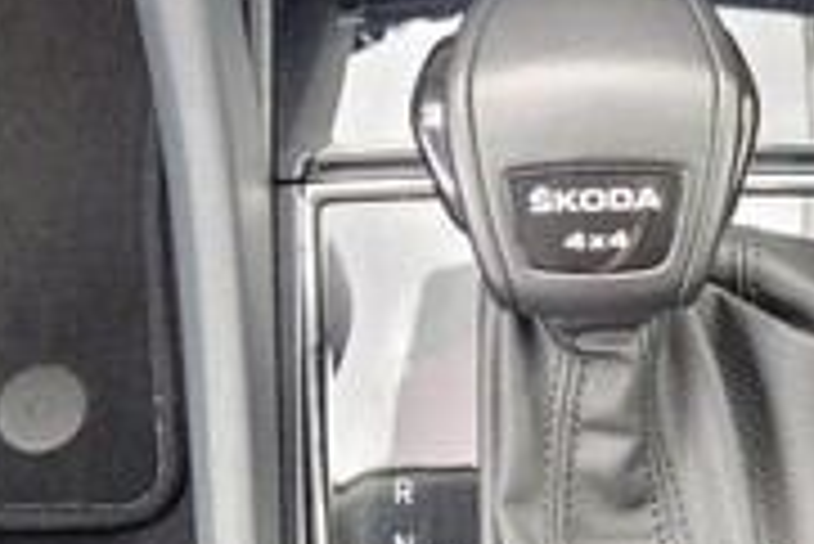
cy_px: 389
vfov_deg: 16.6
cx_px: 558
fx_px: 1856
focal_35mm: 82
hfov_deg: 24.6
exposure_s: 1/100
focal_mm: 5.4
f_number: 1.8
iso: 200
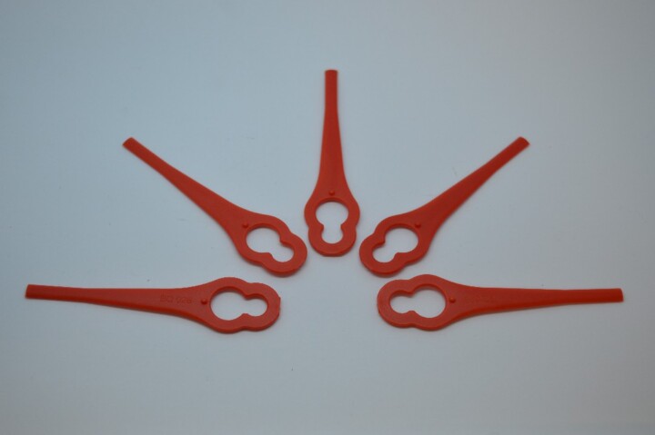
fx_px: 982
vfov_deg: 25.0
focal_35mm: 54
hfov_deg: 36.9
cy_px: 218
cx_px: 328
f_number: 5.6
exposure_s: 1/125
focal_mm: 36
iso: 220
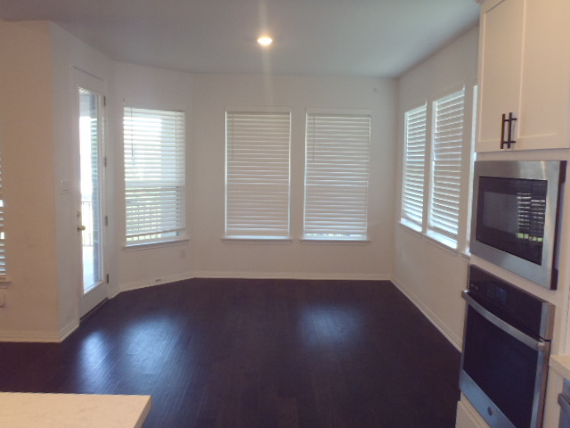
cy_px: 214
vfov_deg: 49.7
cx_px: 285
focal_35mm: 28
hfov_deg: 63.4
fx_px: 461
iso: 250
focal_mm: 5
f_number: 3.9
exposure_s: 1/30
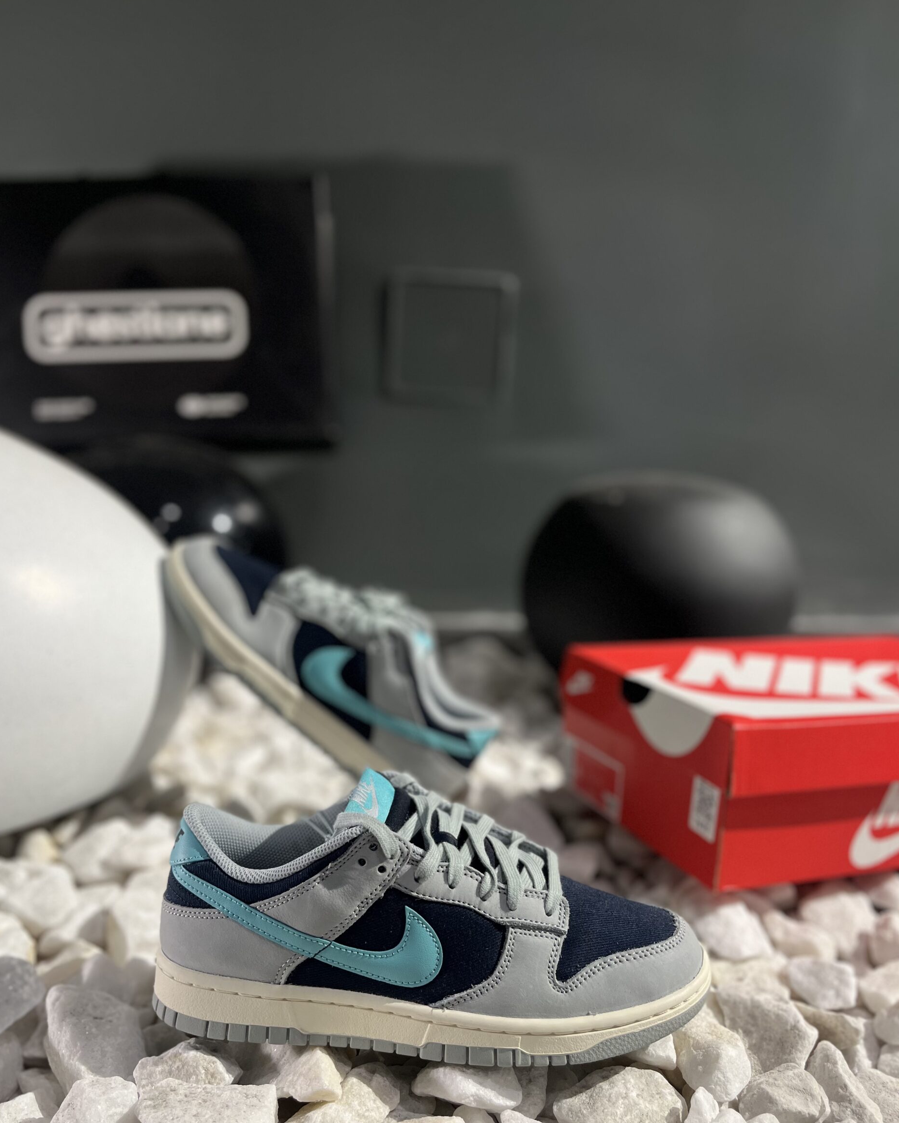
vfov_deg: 62.1
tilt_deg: -9.7
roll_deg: -0.3
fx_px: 931
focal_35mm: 28
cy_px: 605
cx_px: 440
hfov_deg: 51.5
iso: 64
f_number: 1.6
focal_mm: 5.1
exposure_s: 1/50
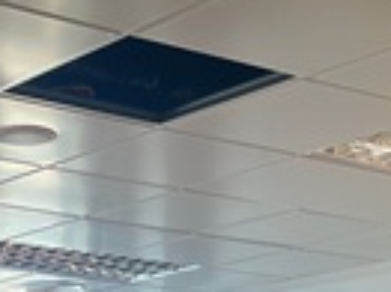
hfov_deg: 16.3
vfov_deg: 10.9
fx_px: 1343
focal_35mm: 119
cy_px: 656
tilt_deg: -6.4
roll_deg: +0.3
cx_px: 36
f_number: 1.6
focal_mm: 4.2
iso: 64
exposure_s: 1/50
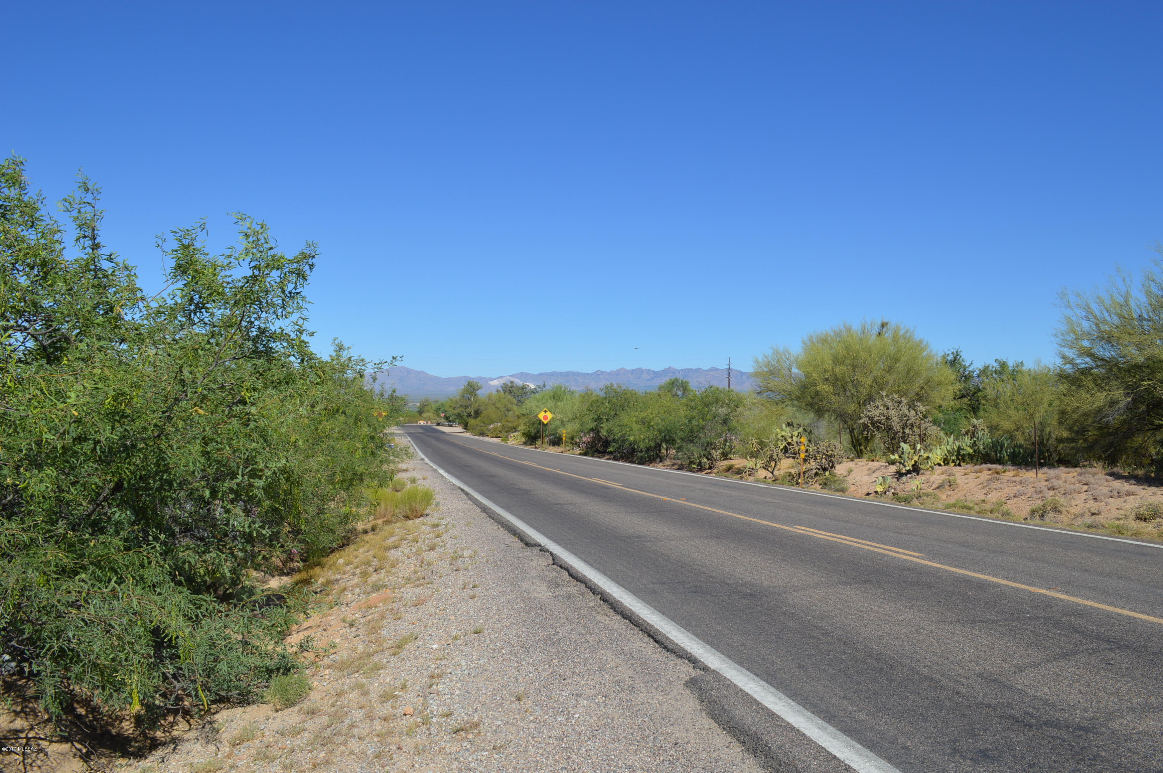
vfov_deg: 47.8
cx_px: 582
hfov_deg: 67.4
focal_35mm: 27
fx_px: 871
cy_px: 386
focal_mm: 18
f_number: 9
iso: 100
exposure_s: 1/320
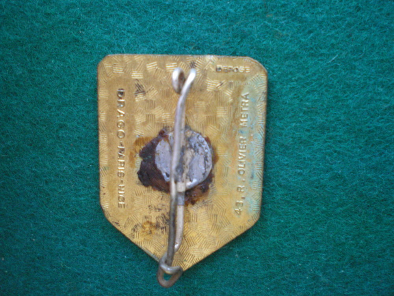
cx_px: 197
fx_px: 433
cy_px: 148
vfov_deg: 37.7
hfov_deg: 49.0
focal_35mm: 38
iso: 400
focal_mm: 6.3
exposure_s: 1/13
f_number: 3.1
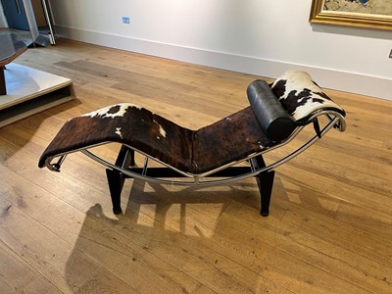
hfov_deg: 67.3
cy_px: 147
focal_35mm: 26
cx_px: 196
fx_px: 294
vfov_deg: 53.1
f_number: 1.6
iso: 100
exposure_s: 1/50
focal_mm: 5.1
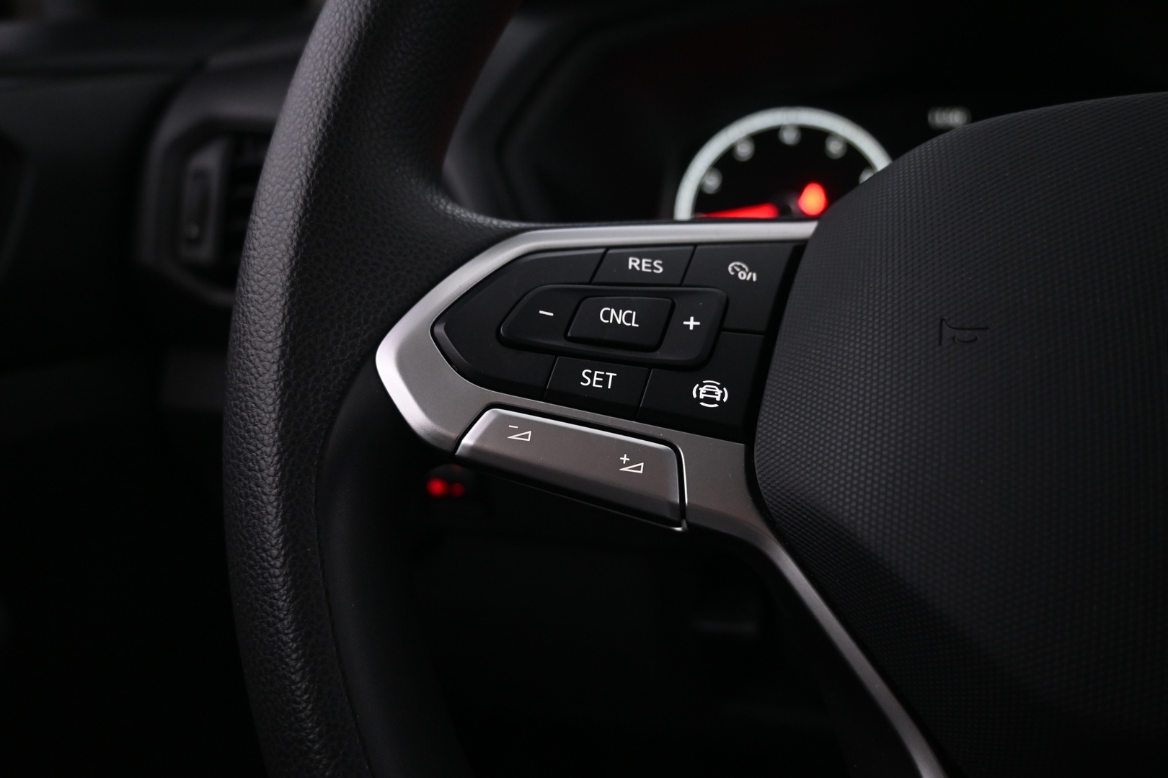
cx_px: 584
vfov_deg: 47.9
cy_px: 389
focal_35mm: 27
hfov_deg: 67.4
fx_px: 876
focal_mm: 18
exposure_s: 1/30
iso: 1250
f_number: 3.5
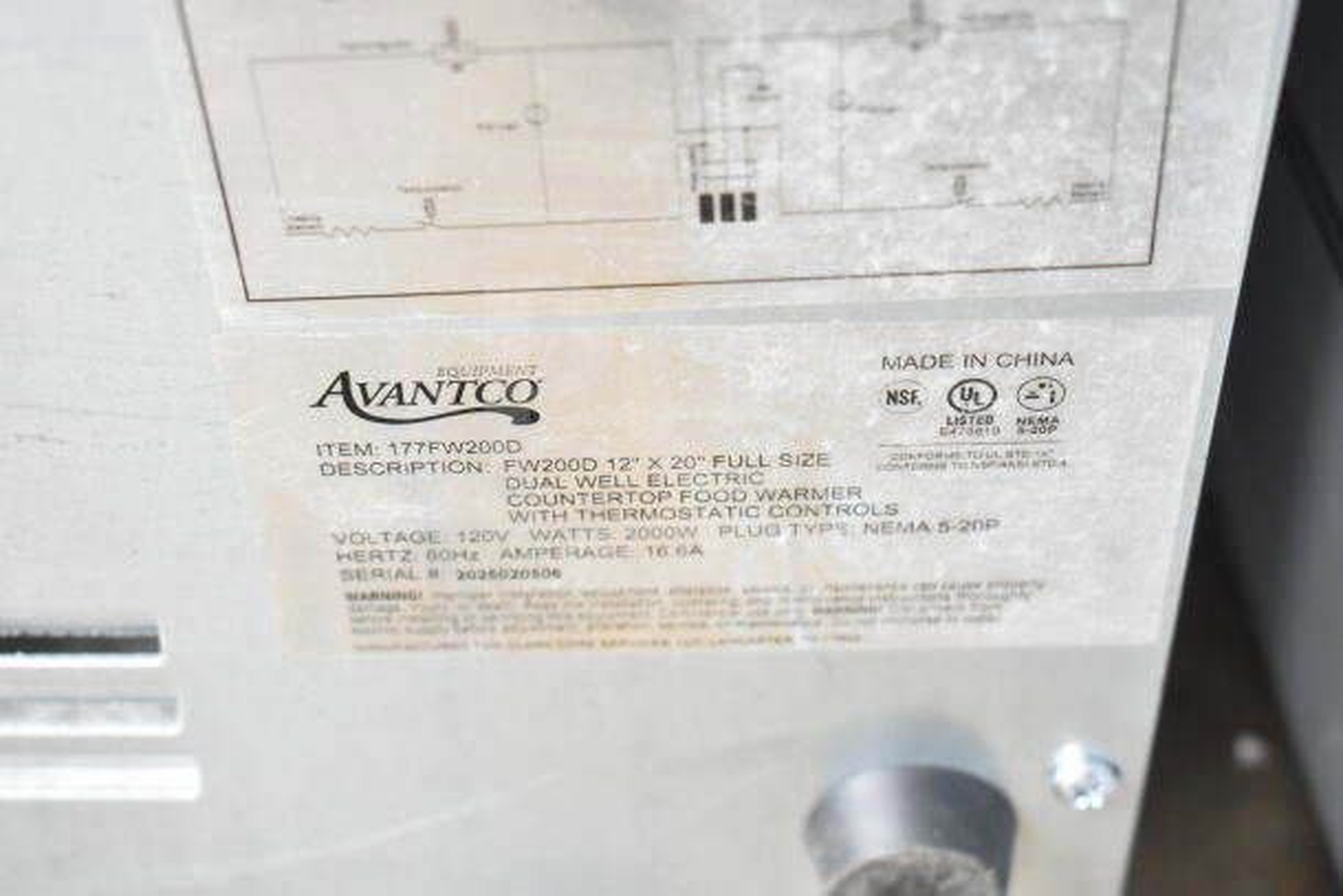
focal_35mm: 60
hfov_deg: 33.4
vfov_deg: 22.6
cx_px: 672
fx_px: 2239
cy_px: 448
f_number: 5.6
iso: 1600
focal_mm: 40
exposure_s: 1/125
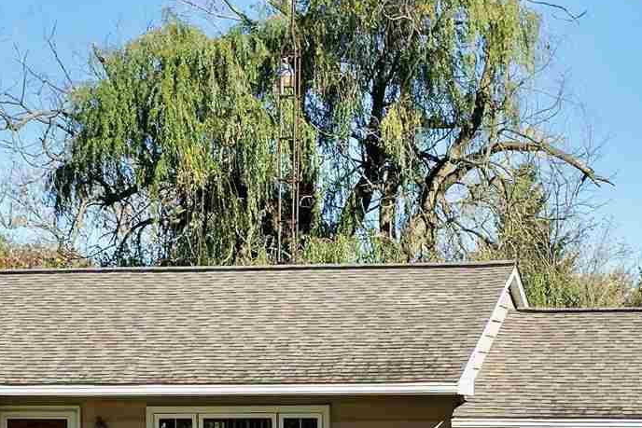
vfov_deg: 10.3
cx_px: 311
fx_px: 2229
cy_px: 766
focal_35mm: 125
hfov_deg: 16.4
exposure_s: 1/800
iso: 100
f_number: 2.8
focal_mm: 14.45
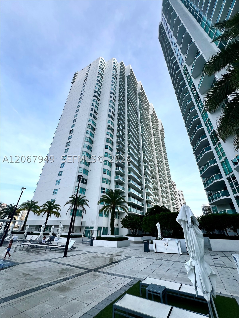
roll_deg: -2.8
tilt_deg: +29.0
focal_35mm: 13
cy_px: 159
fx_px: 120
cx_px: 120
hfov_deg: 89.9
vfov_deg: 106.2
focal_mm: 1.57
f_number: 1.8
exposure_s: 1/528
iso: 32
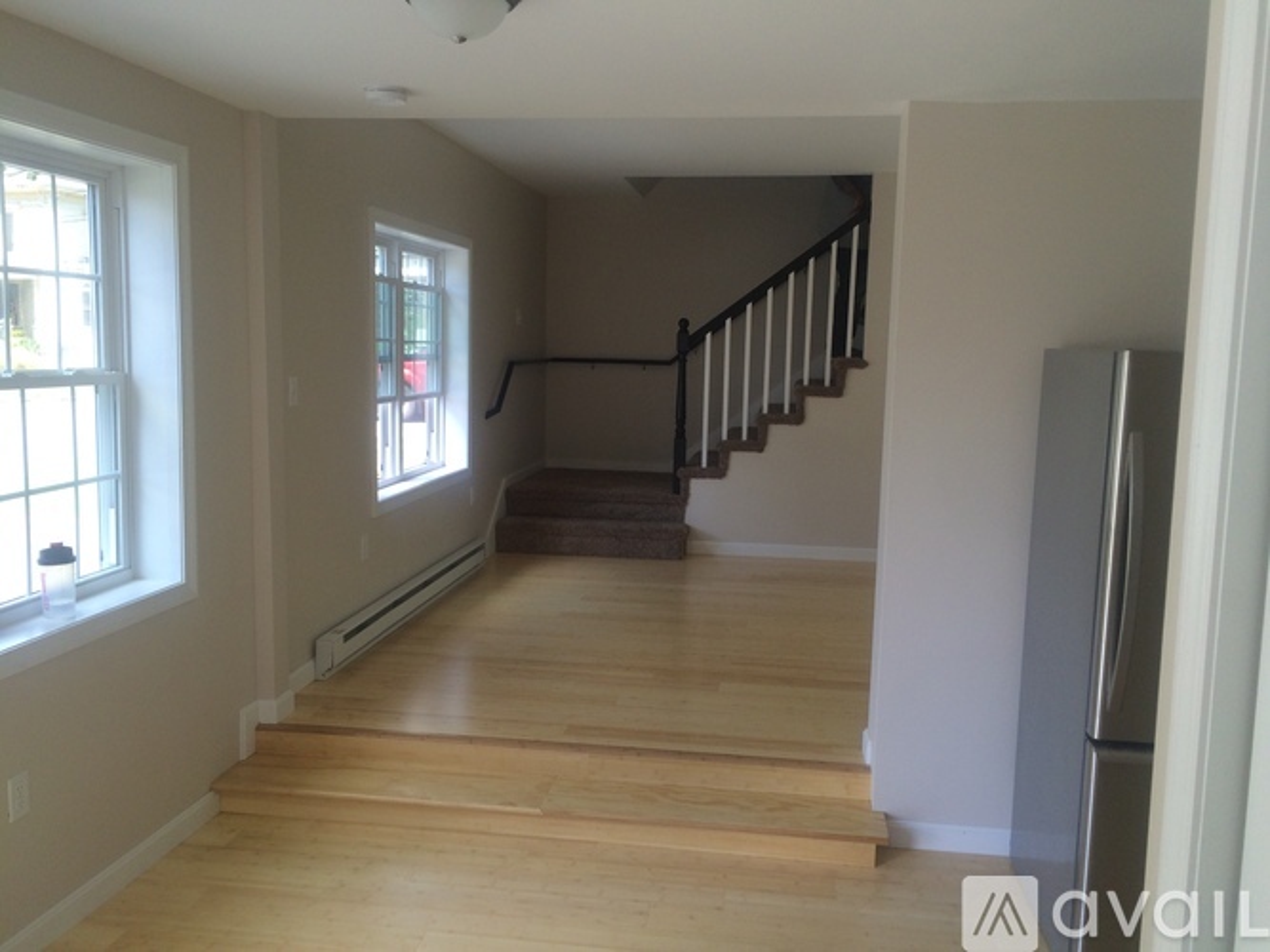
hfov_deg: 61.7
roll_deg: -1.3
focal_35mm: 29
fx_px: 1064
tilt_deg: -6.8
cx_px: 635
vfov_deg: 48.2
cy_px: 476
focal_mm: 4.15
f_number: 2.2
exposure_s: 1/120
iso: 64
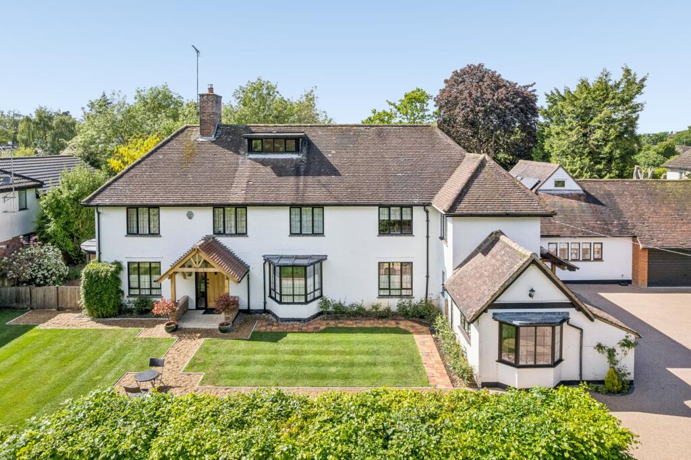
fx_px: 422
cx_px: 346
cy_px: 230
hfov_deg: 78.6
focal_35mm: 22
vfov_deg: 57.2
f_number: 2.8
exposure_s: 1/1500
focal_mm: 8.4
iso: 100
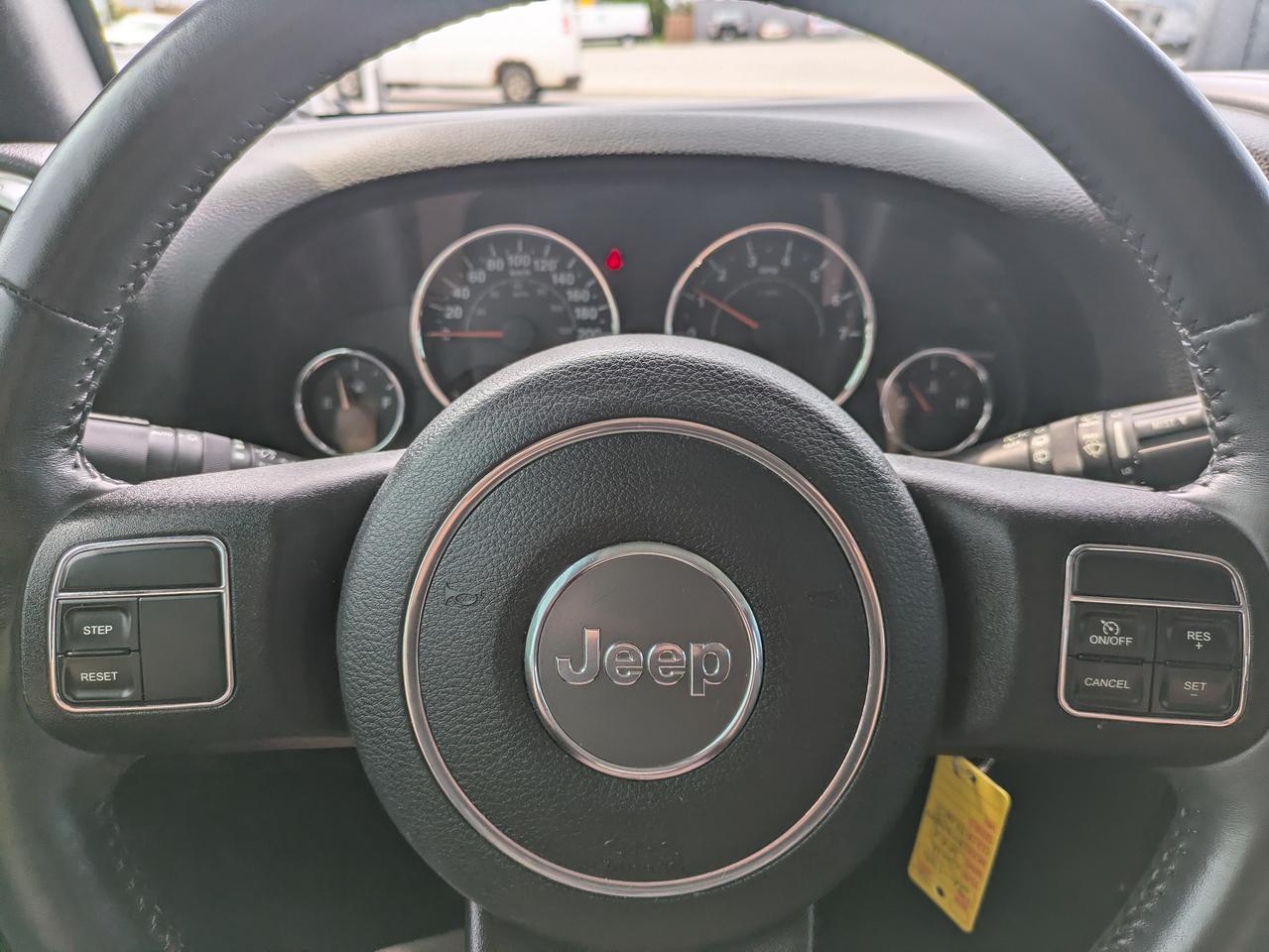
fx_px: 917
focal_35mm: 25
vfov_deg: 54.9
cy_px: 476
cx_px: 634
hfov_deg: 69.4
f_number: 1.89
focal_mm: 5.43
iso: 37
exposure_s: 1/283
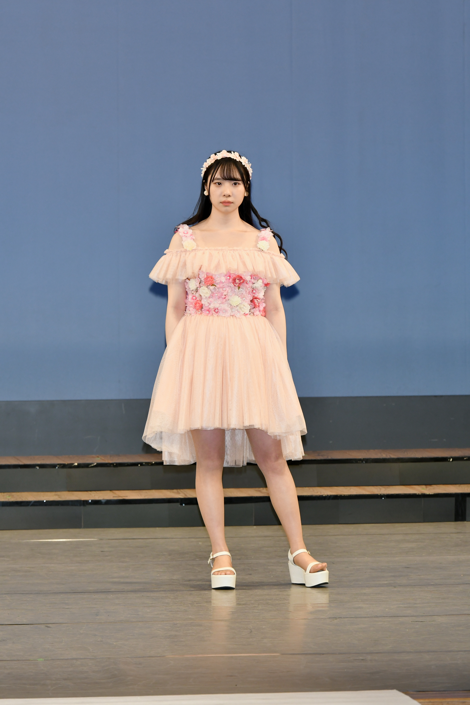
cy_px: 352
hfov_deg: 5.2
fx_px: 5140
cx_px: 235
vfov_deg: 7.8
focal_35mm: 262
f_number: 5.6
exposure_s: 1/250
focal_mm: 175
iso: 800
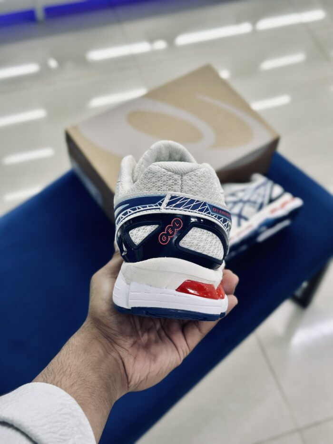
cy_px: 222
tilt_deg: -56.6
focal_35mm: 48
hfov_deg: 30.3
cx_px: 166
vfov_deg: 39.7
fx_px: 616
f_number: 1.78
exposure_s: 1/100
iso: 64
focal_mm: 6.86
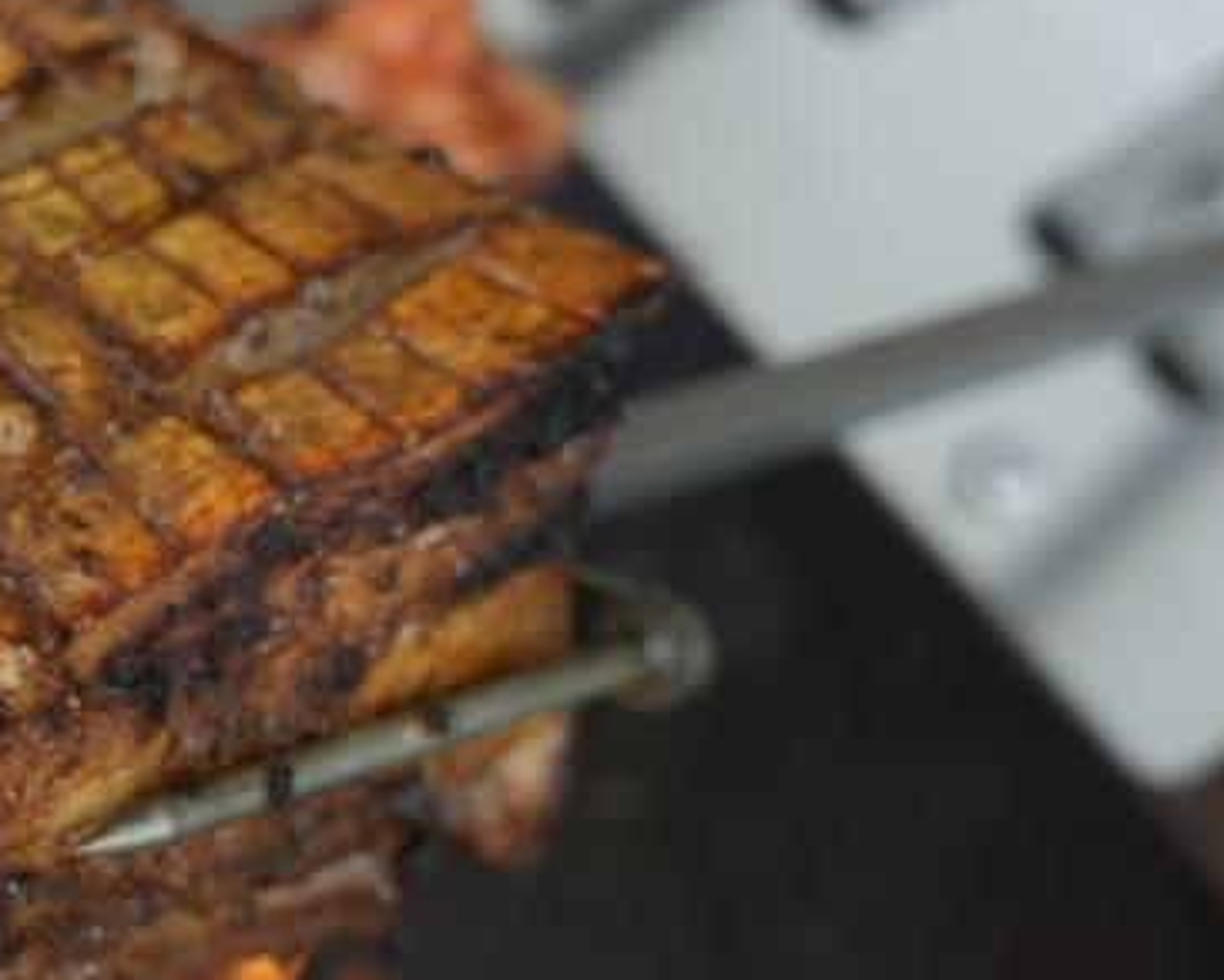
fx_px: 8167
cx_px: -993
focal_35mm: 225
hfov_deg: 8.3
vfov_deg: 6.9
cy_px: 443
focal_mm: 45.7
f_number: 3.2
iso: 250
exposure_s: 1/100
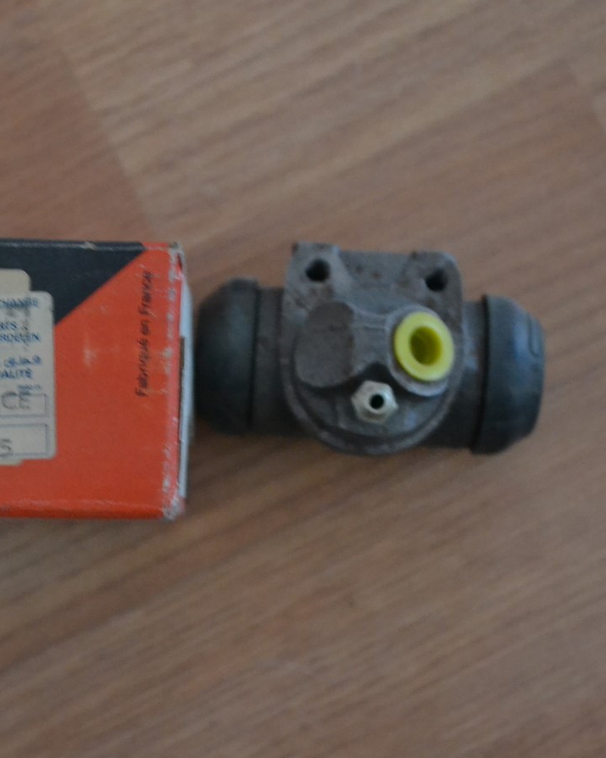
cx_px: 163
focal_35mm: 96
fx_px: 2146
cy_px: 379
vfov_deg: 20.0
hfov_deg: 16.0
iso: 3200
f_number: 5.3
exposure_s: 1/10
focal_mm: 45
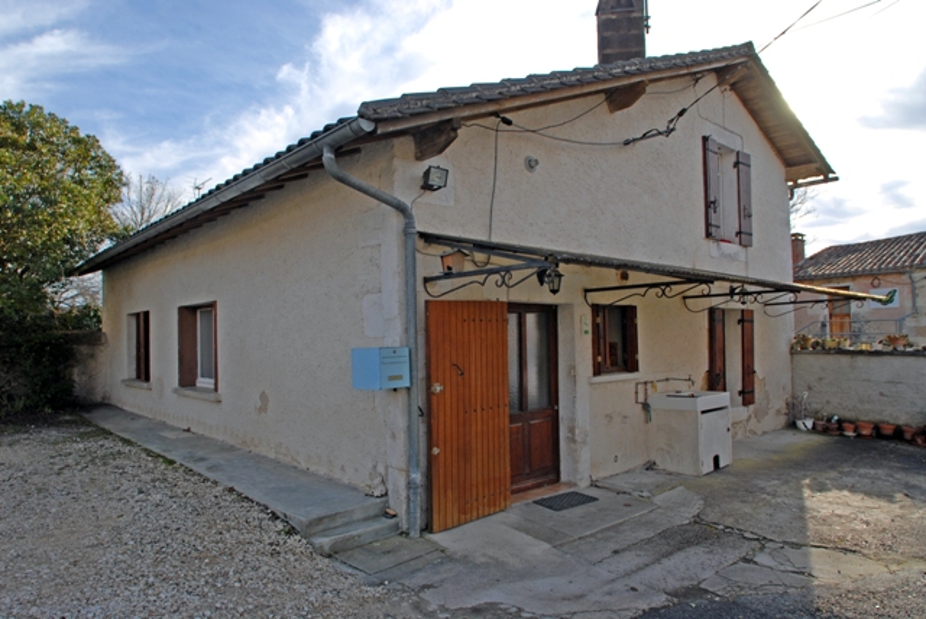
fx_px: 541
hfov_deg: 81.2
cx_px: 463
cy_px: 310
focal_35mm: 21
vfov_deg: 59.6
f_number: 6.3
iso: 100
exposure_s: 1/160
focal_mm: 14
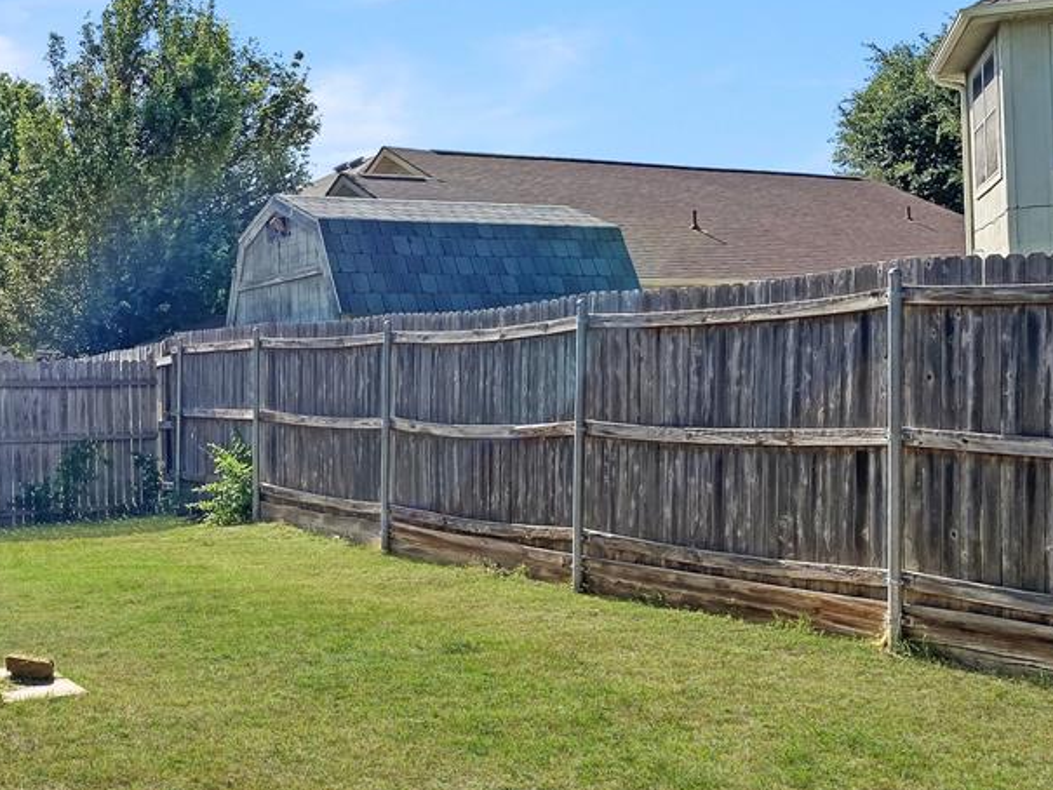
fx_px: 1339
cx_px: 242
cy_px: 426
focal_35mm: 44
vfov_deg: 32.9
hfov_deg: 41.5
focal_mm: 4.25
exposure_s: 1/3401
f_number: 1.8
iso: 32
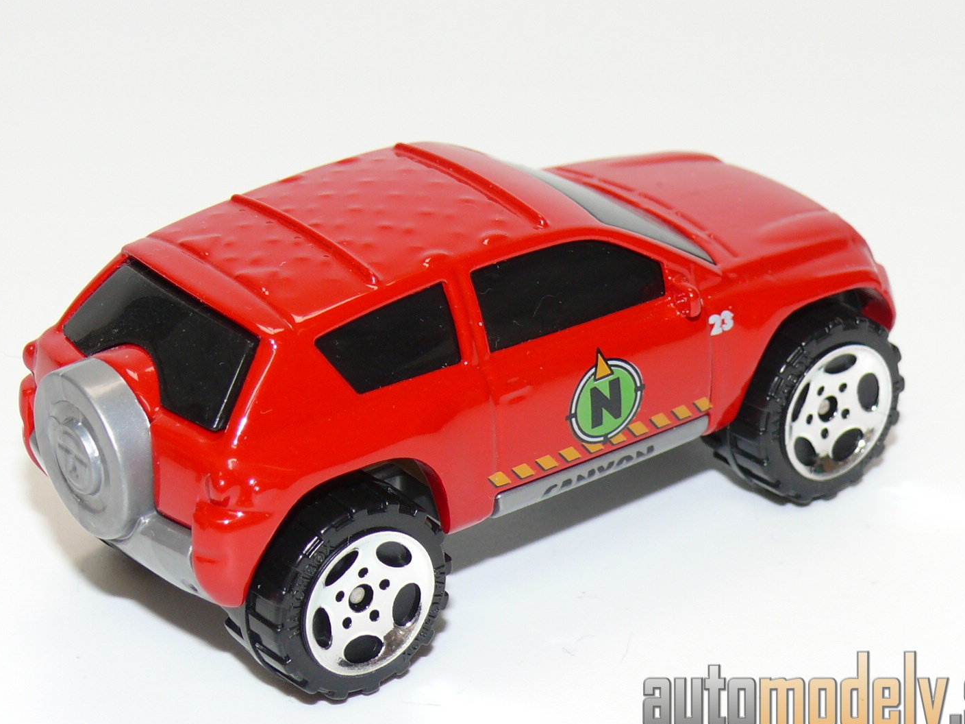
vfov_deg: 12.7
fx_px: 3261
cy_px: 344
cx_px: 485
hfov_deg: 16.8
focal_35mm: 117
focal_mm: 13.6
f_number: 4
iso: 100
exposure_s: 1/30
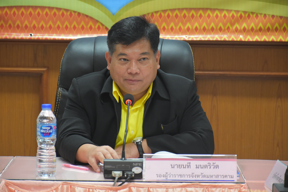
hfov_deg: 12.2
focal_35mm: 168
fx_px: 1344
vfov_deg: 8.2
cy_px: 96
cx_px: 144
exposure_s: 1/60
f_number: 5.6
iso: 2500
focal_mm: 112
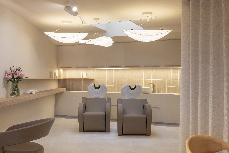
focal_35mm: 41
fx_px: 261
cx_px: 114
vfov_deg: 32.6
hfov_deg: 47.4
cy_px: 76
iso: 160
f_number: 8
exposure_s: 1/1.67
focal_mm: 27.4
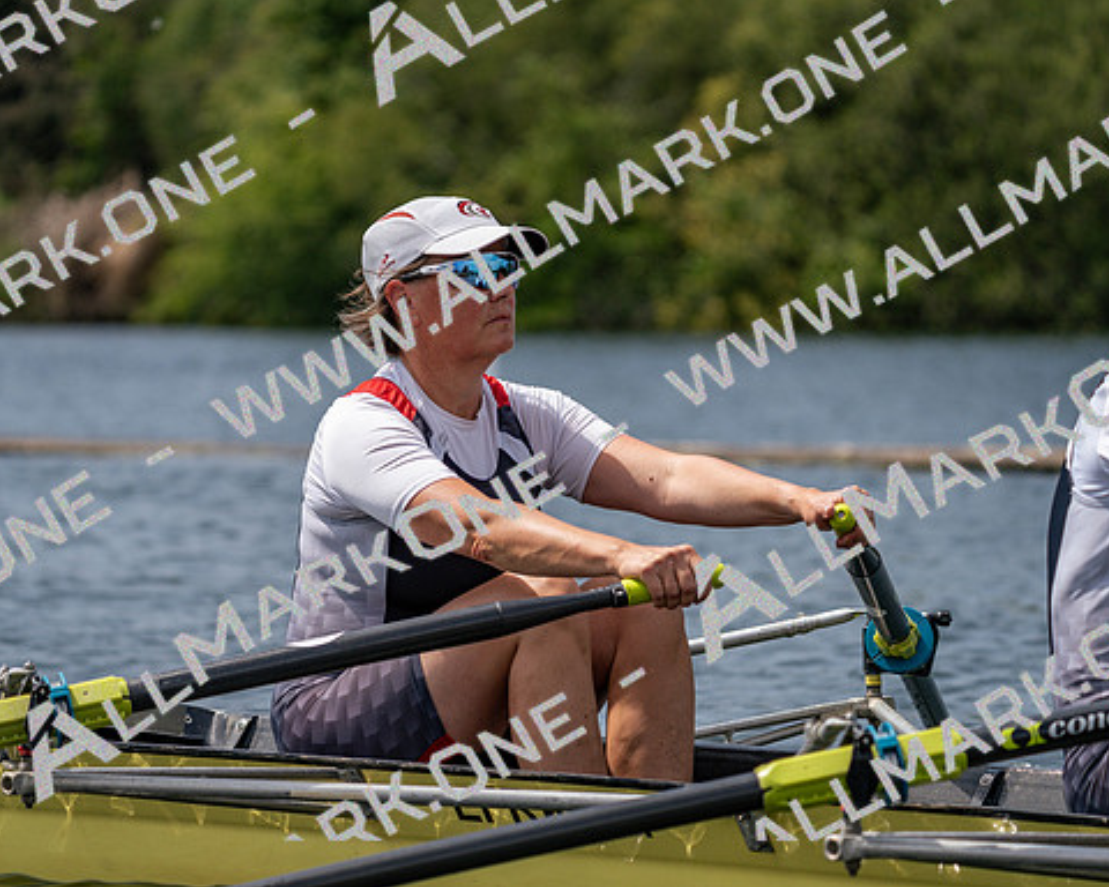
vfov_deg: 6.8
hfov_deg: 8.5
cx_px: 497
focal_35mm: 227
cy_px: 445
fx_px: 7451
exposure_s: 1/1600
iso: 200
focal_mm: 200
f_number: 5.6
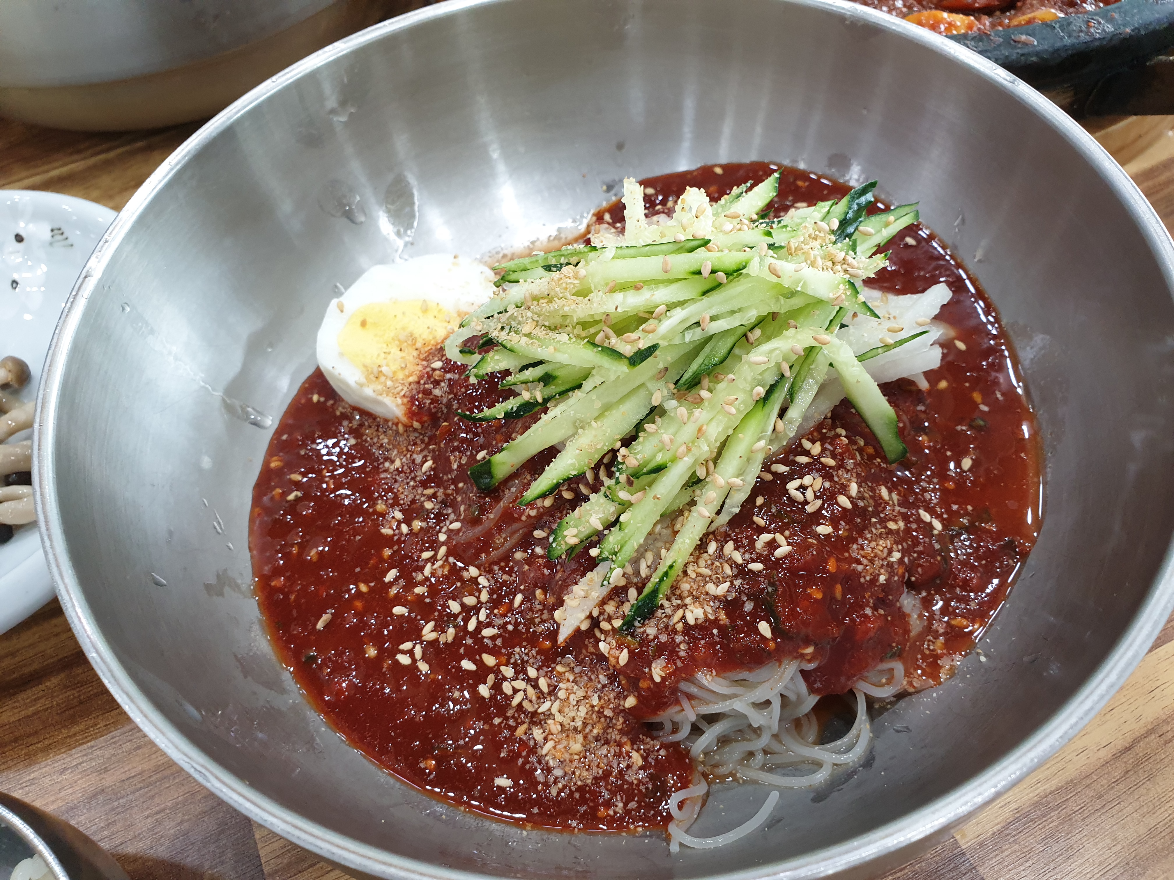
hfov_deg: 67.3
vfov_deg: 53.1
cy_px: 440
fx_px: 882
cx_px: 587
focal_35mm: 26
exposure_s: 1/60
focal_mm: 4.3
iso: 160
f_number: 2.4
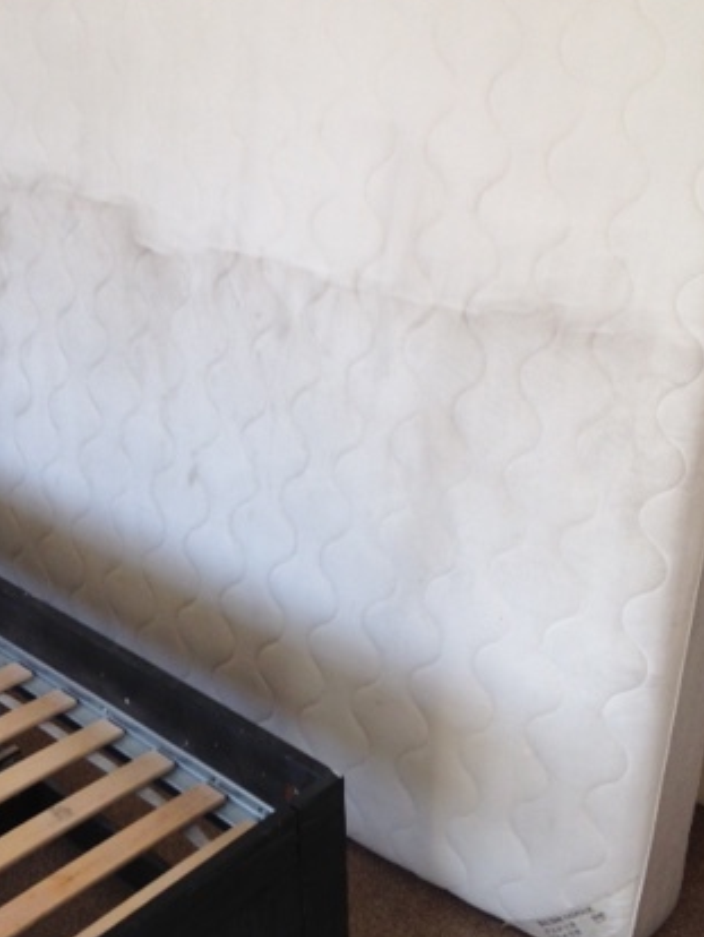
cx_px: 321
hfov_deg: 28.6
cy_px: 437
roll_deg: +2.3
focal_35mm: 51
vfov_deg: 37.5
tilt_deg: -19.2
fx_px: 1382
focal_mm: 4.12
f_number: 2.4
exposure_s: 1/60
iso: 64
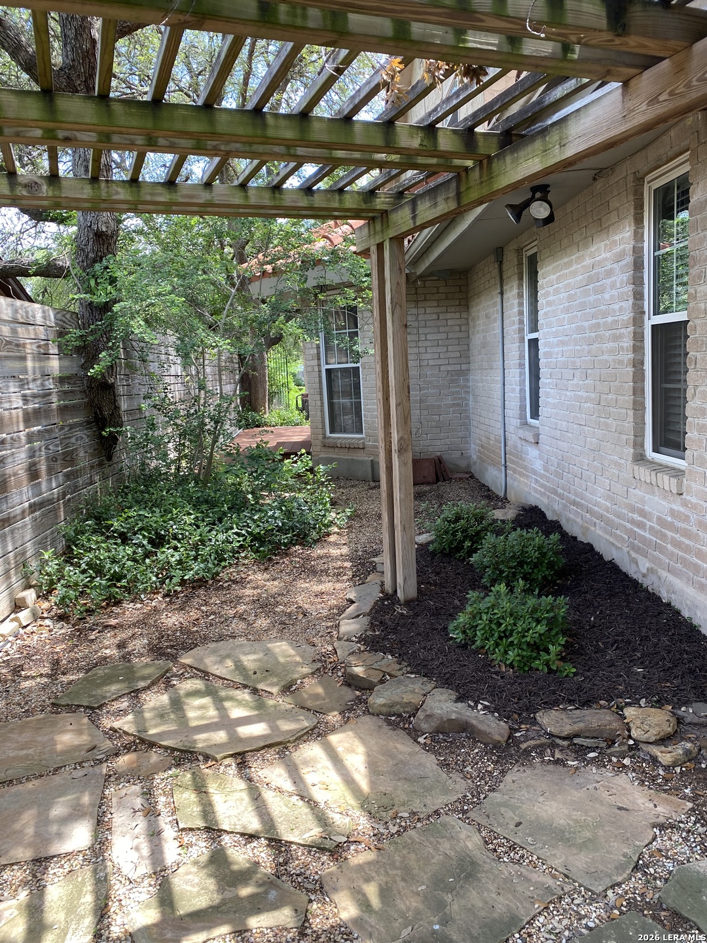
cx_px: 354
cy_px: 472
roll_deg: +1.5
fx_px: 708
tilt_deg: -6.6
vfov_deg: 67.3
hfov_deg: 53.1
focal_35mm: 26
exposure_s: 1/122
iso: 32
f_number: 1.8
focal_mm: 4.25
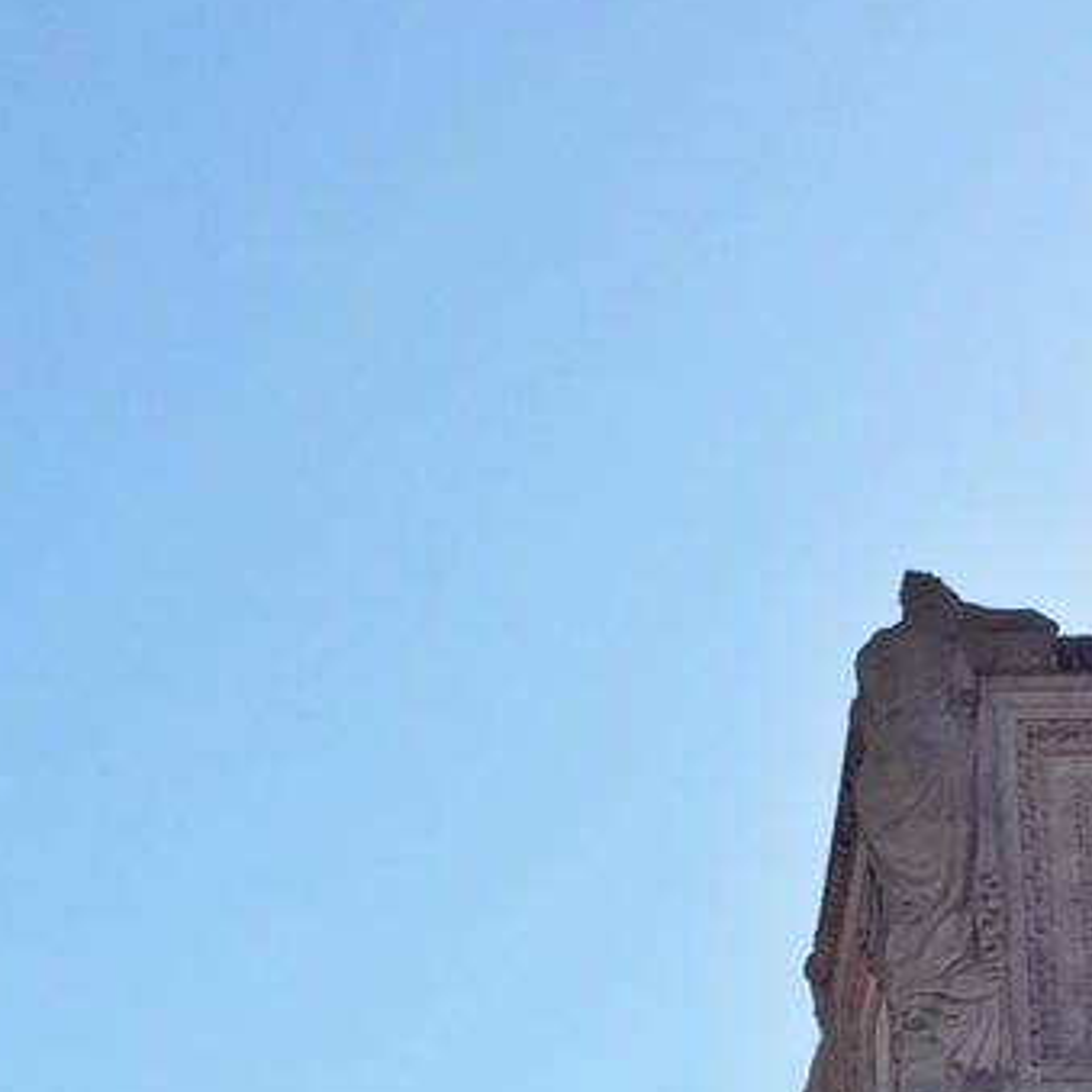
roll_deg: +0.1
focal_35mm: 121
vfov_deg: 13.4
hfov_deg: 14.4
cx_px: 348
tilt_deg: +19.5
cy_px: 1730
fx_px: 4319
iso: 32
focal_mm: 4.15
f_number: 2.2
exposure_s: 1/1980
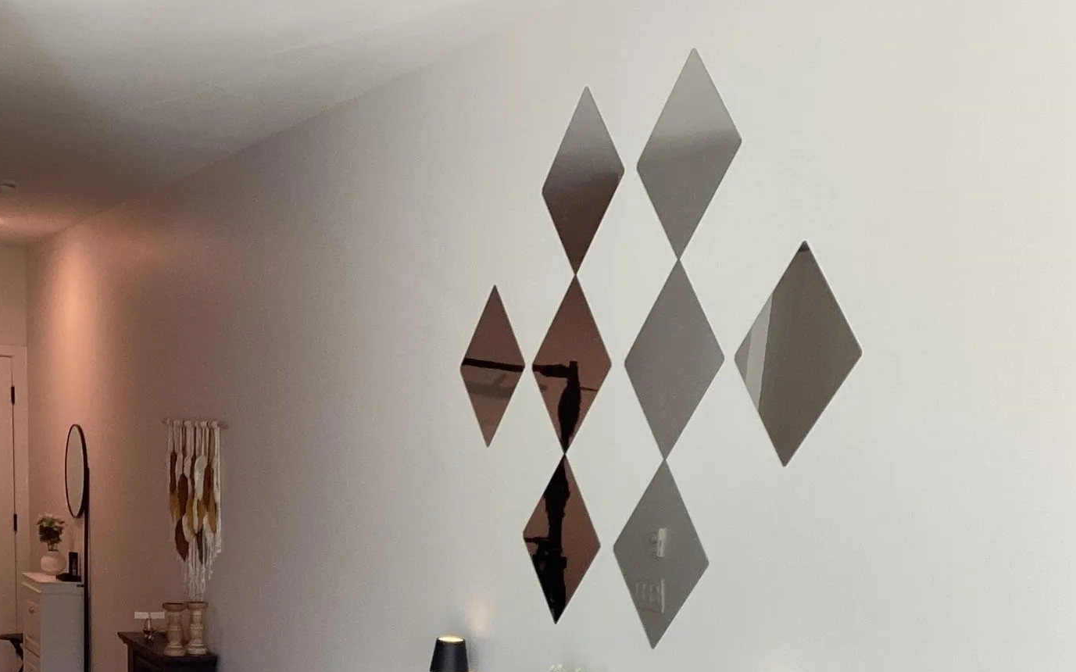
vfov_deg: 22.2
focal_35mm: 55
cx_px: 552
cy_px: 749
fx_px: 1613
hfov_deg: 36.9
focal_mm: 3.3
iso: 64
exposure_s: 1/60
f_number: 2.4
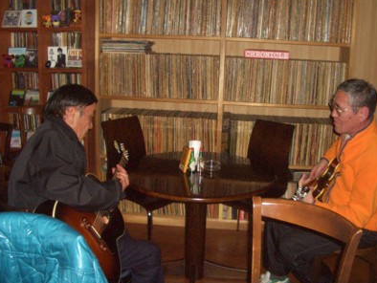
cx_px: 208
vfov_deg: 36.0
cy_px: 138
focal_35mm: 40
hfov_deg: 46.7
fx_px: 436
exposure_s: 1/60
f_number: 2.6
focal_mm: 5.8
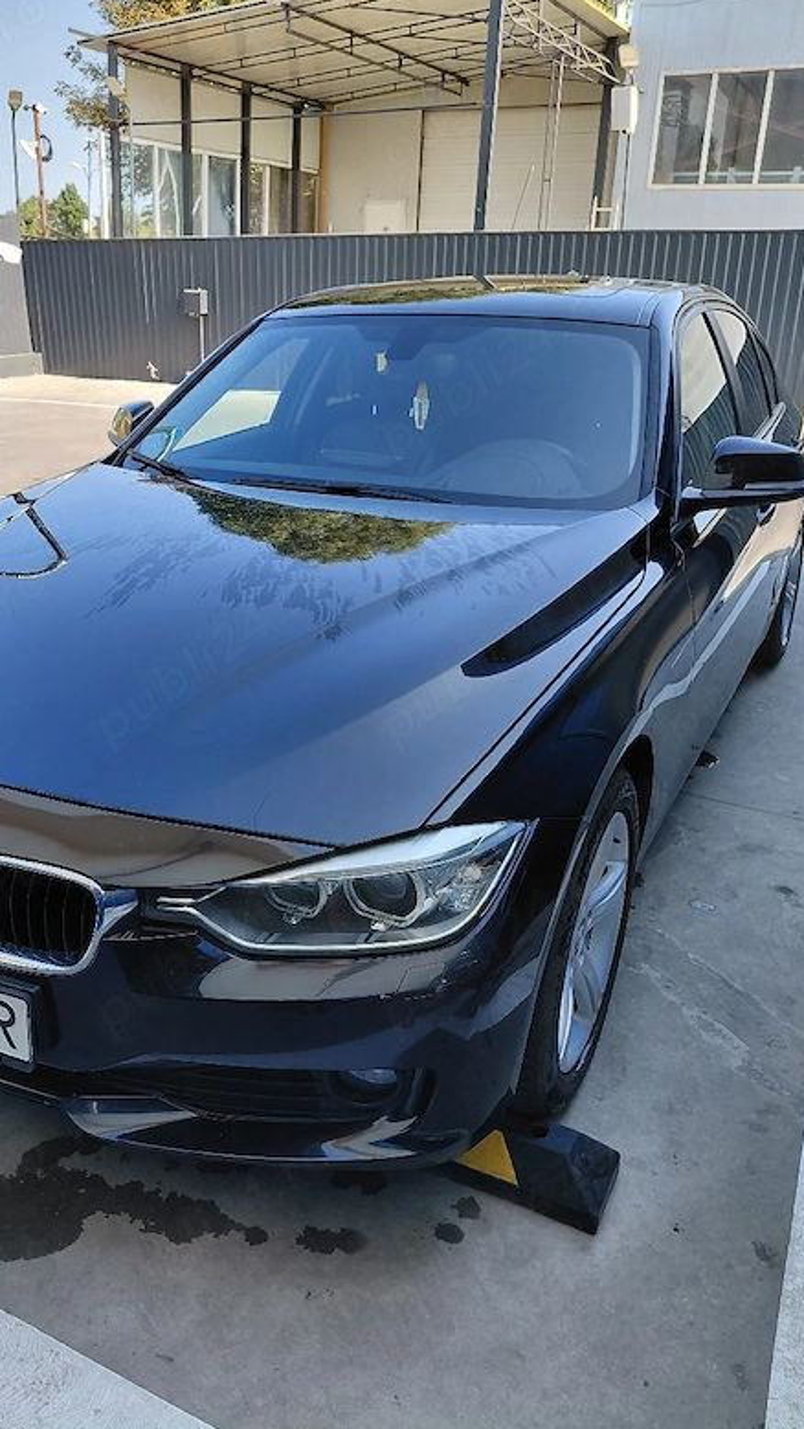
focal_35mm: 28
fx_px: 1061
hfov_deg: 41.1
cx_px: 286
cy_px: 698
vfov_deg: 67.9
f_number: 1.8
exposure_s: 1/303
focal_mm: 4.69
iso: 50
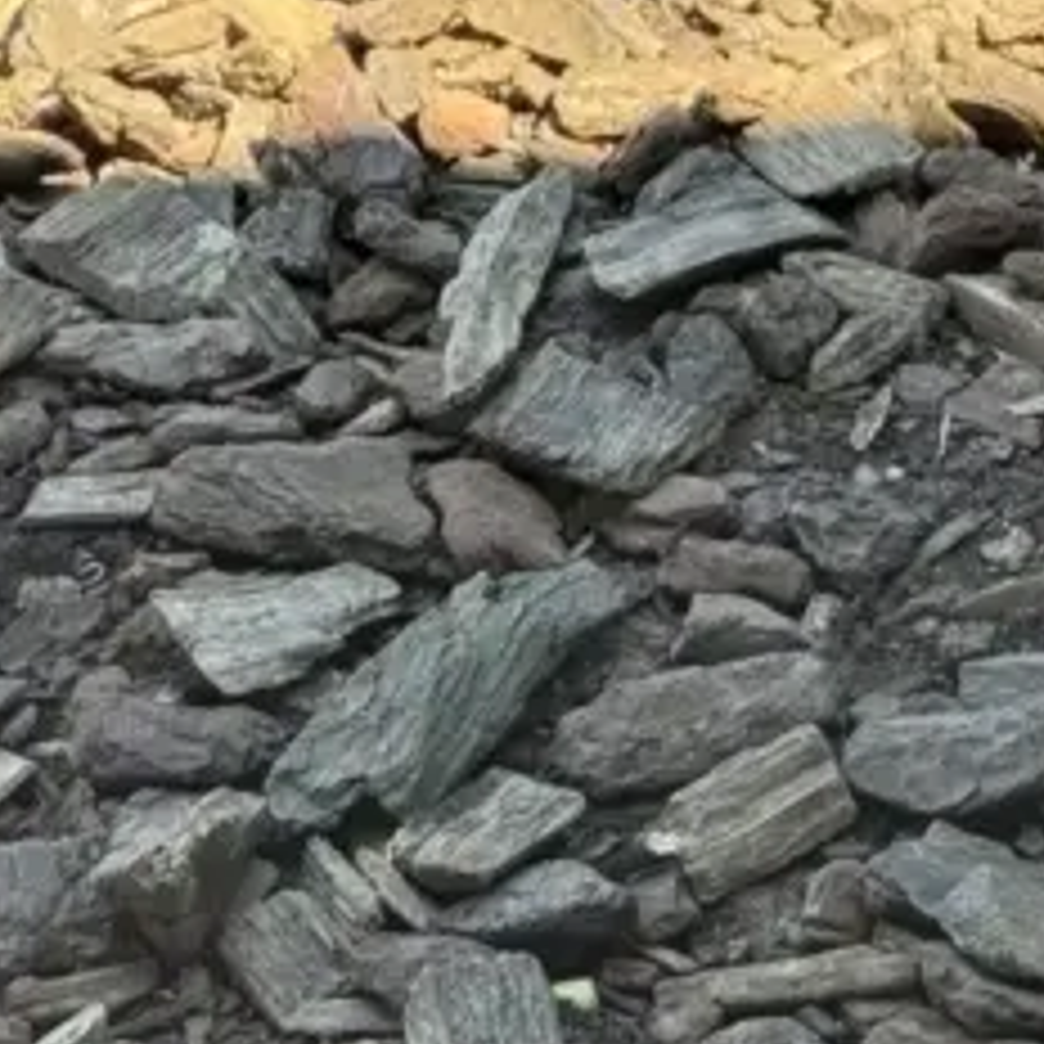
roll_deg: -1.7
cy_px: -1210
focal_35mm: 187
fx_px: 6381
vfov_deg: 8.7
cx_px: 657
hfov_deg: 9.3
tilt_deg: -16.2
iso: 64
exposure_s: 1/167
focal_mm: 6.76
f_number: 1.78
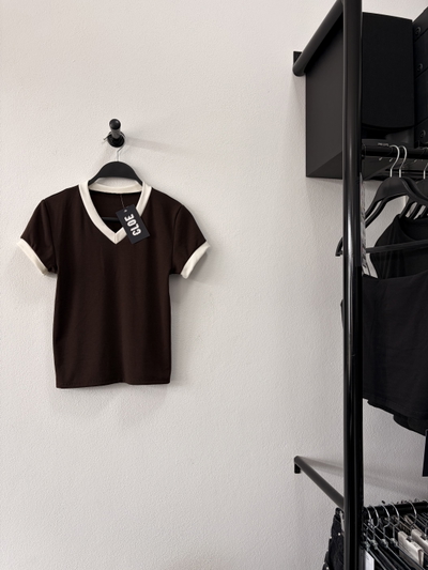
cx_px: 214
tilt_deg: +2.3
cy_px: 285
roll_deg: -0.3
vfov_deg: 67.3
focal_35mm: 26
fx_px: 428
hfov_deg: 53.1
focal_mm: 5.96
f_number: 1.6
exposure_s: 1/122
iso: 32
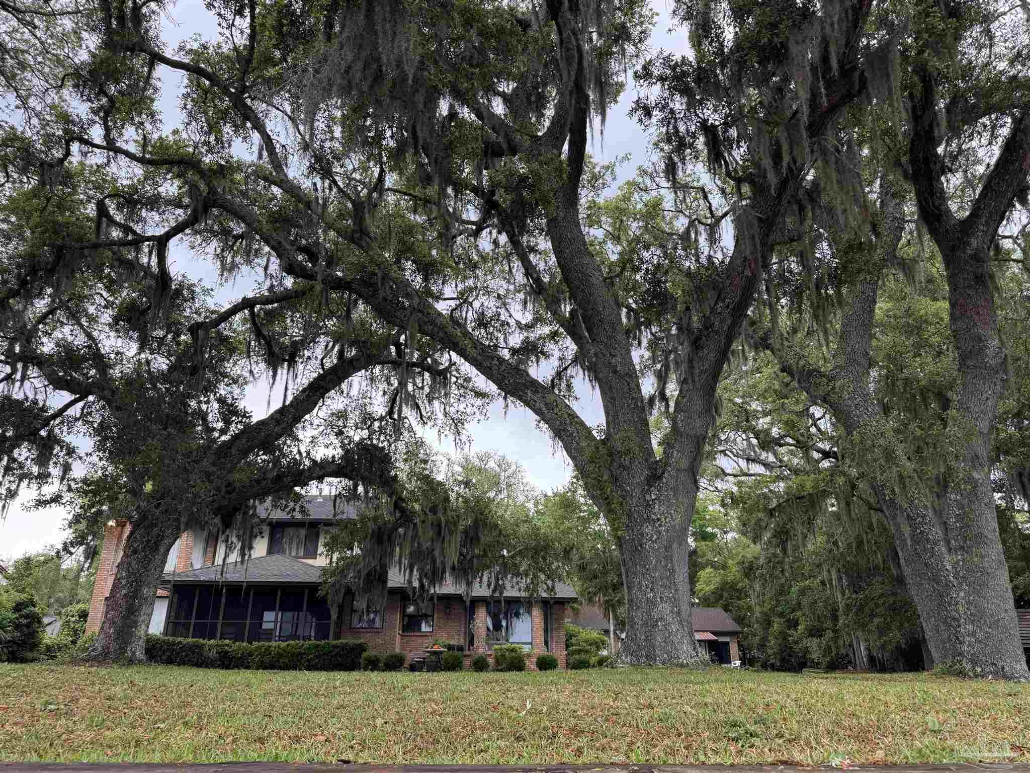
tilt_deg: +22.0
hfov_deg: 71.6
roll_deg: -0.2
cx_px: 515
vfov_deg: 56.8
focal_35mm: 24
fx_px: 714
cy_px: 386
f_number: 1.78
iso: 80
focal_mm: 6.76
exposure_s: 1/121
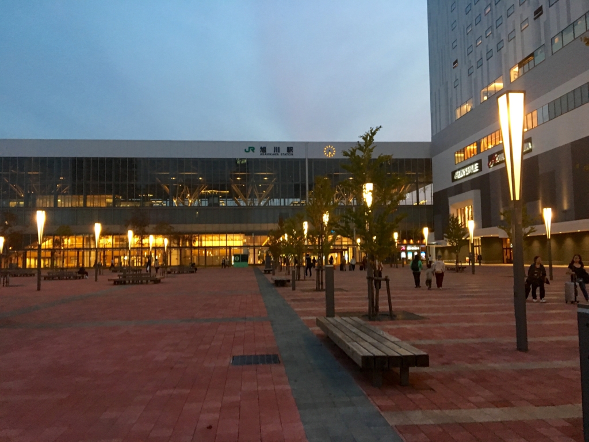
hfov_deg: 61.7
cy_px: 221
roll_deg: +1.0
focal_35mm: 29
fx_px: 493
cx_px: 294
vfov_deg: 48.2
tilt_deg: +6.4
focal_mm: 4.15
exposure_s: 1/30
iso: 160
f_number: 2.2
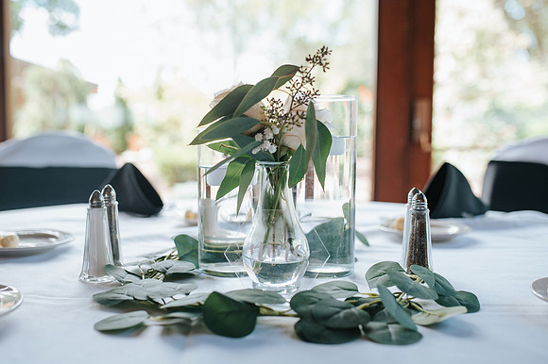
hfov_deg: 51.3
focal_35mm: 38
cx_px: 257
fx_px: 571
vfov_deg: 35.4
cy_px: 182
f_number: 2.8
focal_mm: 35
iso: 640
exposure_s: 1/250
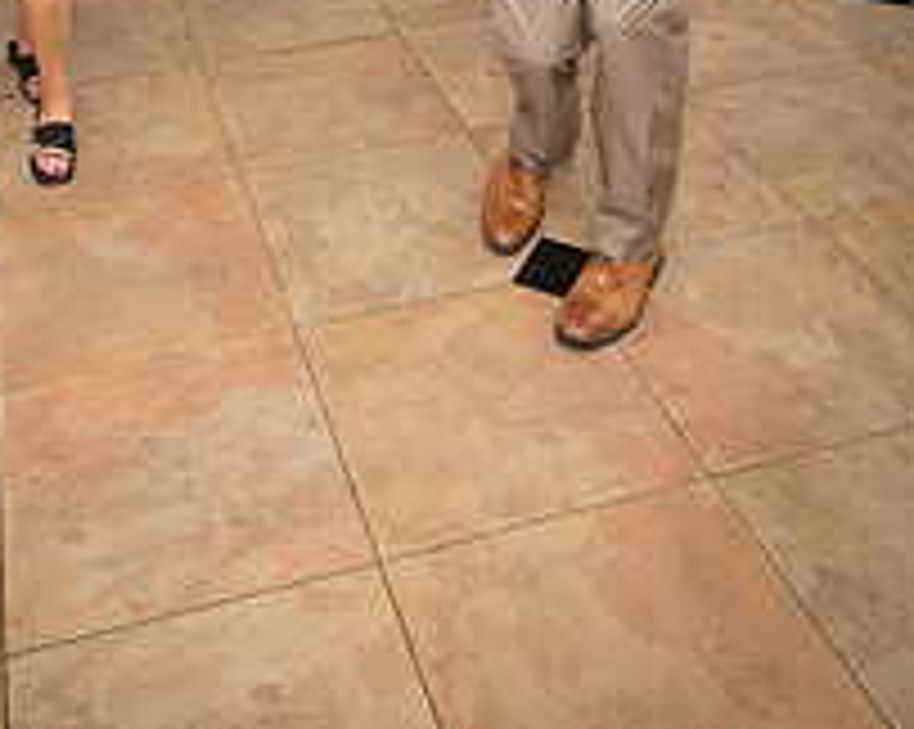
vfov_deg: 25.1
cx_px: 317
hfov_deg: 37.0
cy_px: -279
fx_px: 1351
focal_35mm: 50
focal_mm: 24
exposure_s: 1/125
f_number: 5.6
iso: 800
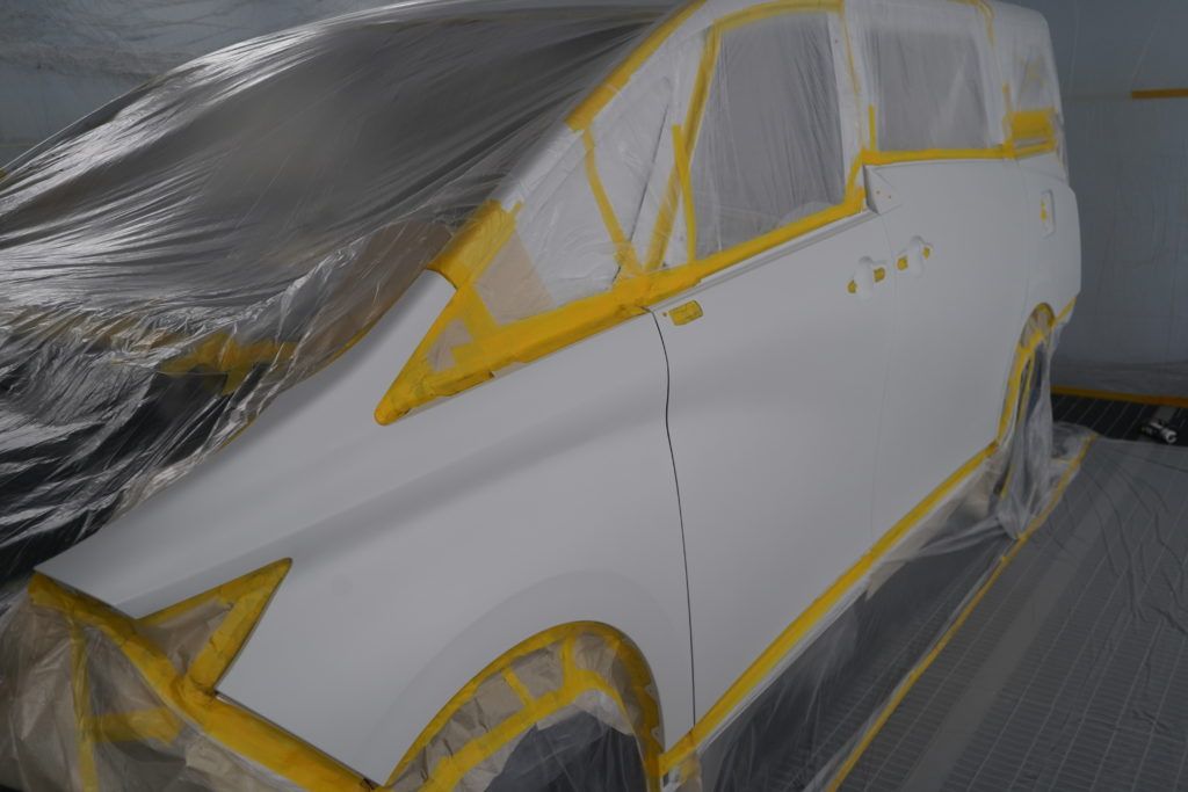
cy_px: 396
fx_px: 1089
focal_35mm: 33
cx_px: 594
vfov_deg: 40.0
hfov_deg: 57.2
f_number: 4.5
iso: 500
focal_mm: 33
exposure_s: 1/160
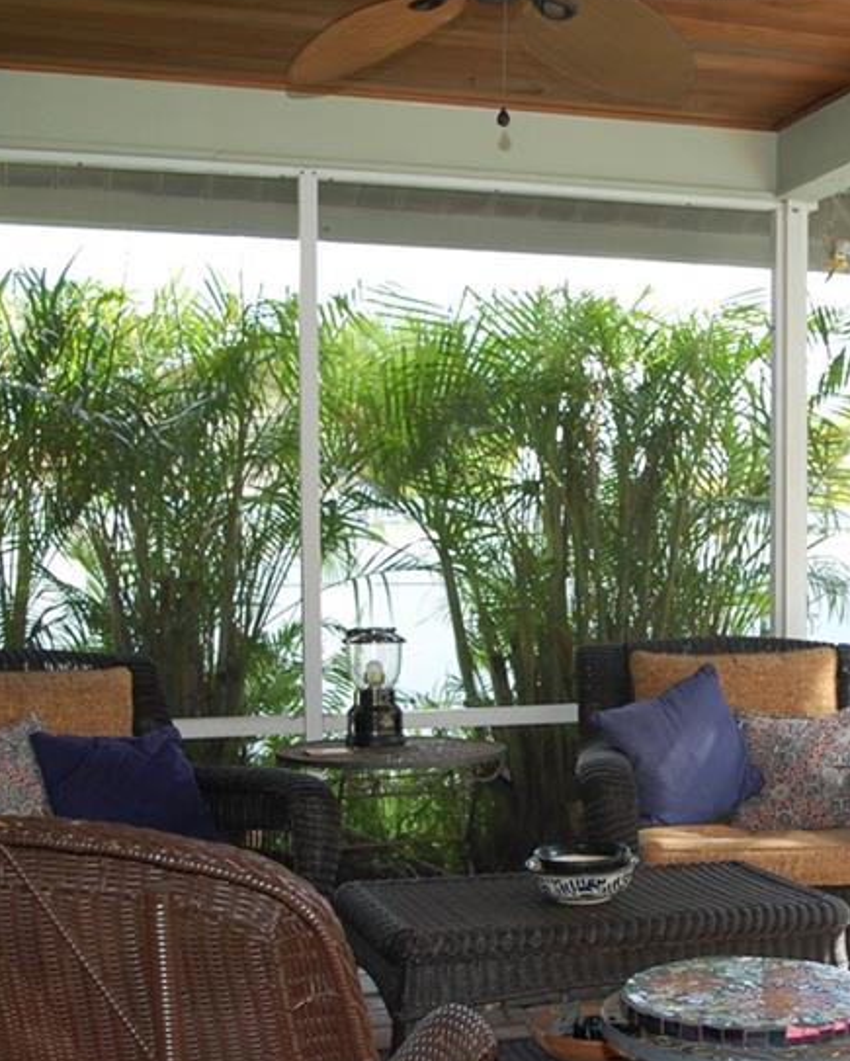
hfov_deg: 28.1
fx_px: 1665
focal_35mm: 53
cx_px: 666
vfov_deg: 35.2
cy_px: 651
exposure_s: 1/250
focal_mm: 20
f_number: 3.8
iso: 400
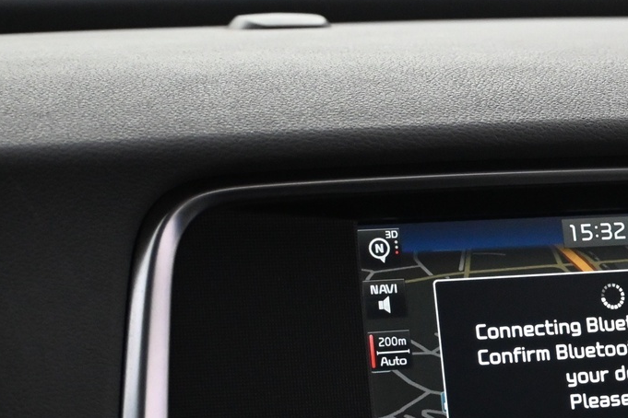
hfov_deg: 18.4
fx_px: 1898
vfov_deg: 12.6
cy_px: 301
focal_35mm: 109
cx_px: 597
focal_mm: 30.5
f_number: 4.8
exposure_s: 1/60
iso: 3200
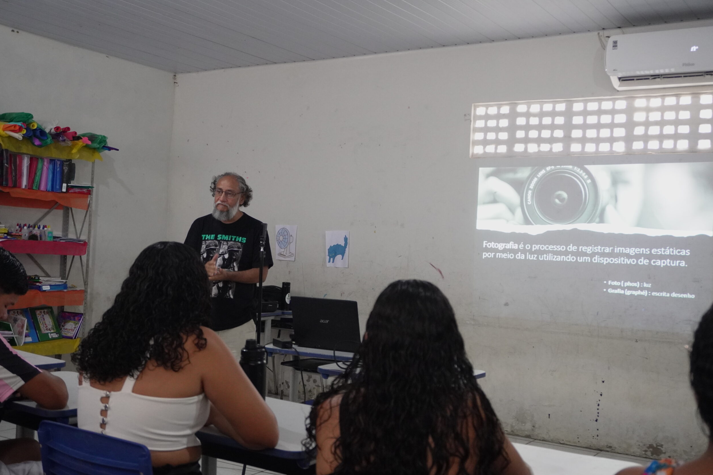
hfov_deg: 48.5
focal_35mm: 40
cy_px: 237
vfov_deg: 33.4
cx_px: 350
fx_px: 792
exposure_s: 1/50
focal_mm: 26
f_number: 5
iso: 2000
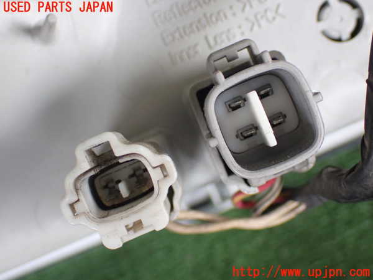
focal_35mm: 62
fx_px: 668
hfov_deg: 31.2
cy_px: 140
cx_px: 186
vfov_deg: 23.7
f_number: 3.6
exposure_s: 1/125
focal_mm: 11.09
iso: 800
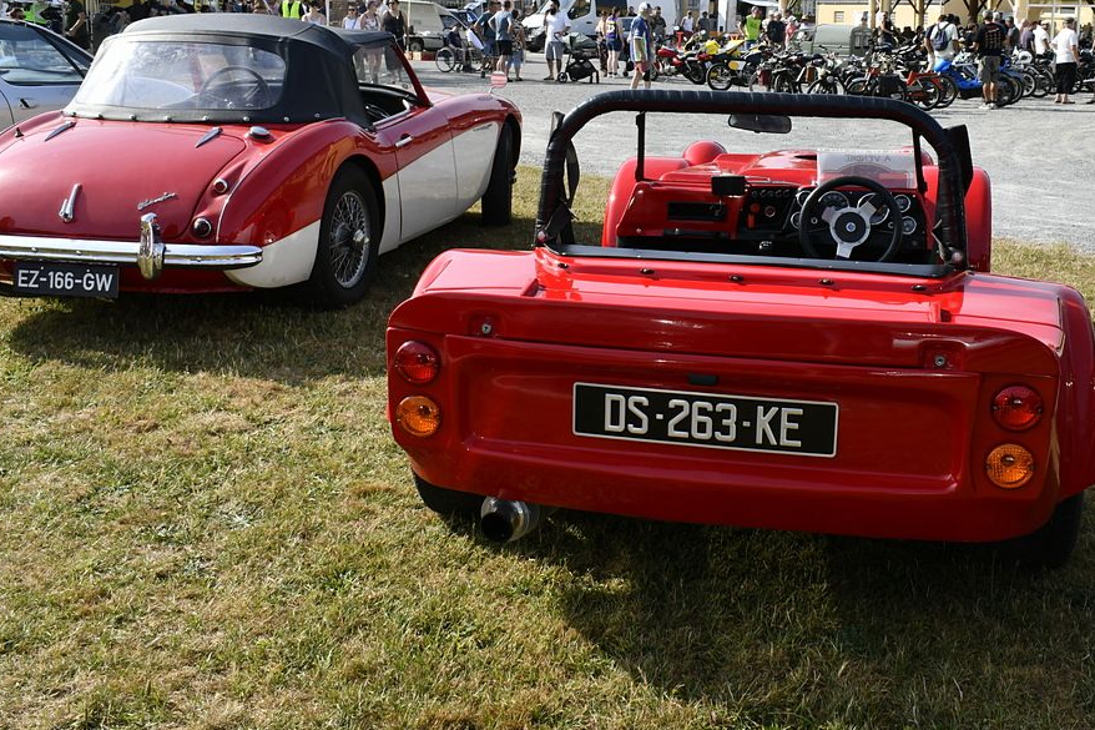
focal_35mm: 41
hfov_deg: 47.2
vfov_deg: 32.4
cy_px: 251
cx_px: 654
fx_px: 1247
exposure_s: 1/100
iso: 100
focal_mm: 20
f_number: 13
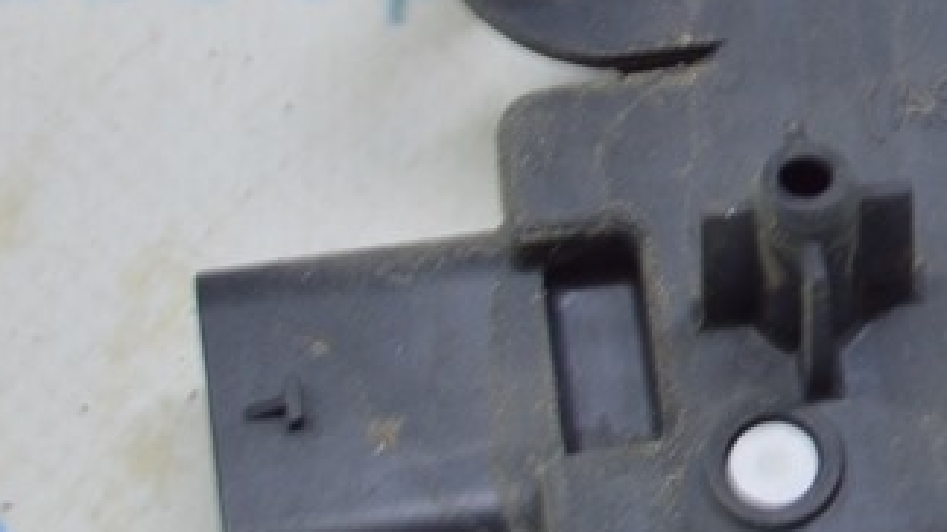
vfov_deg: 4.4
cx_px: 1143
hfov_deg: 7.8
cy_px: 51
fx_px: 6844
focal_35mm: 273
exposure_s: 1/20
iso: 400
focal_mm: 55
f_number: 5.6
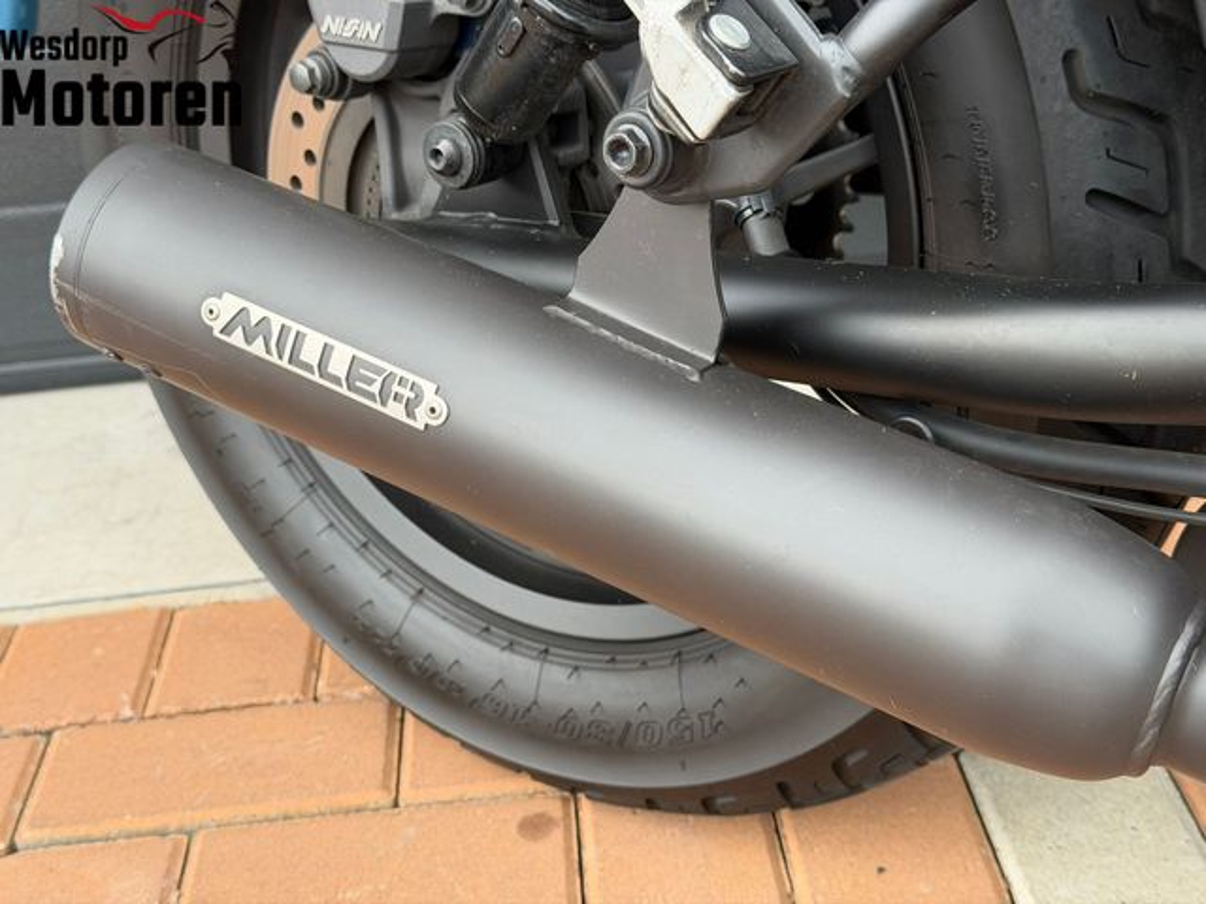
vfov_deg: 30.3
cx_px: 603
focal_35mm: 48
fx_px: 1672
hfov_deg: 39.7
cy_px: 452
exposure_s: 1/200
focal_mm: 6.76
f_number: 1.78
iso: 64
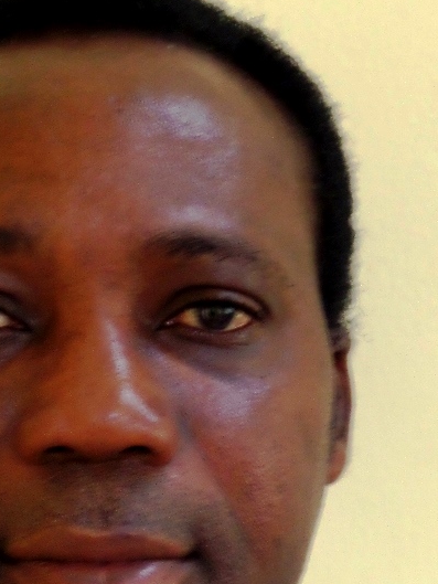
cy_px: 479
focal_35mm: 151
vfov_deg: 13.0
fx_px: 2546
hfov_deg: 9.8
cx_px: 122
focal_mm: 13.9
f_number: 3.8
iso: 400
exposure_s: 1/15
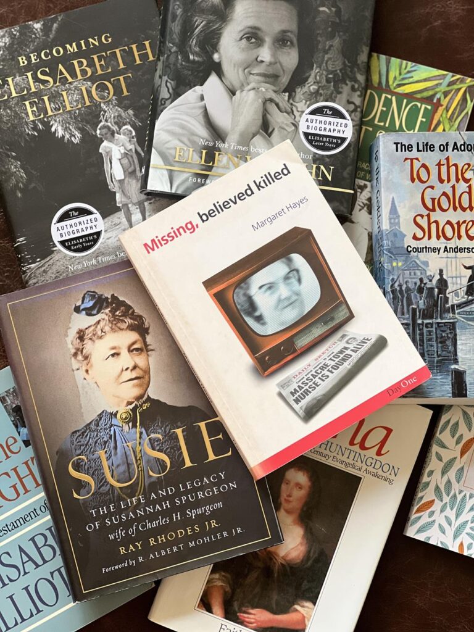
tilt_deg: -83.9
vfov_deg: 25.3
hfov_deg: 19.1
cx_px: 237
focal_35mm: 77
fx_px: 1406
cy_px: 316
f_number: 2.8
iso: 250
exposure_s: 1/89
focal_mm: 9
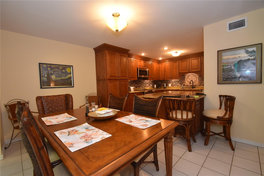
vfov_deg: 77.3
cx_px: 132
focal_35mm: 15
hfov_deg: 100.4
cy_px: 88
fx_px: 110
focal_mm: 10
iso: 800
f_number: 5
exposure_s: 1/100
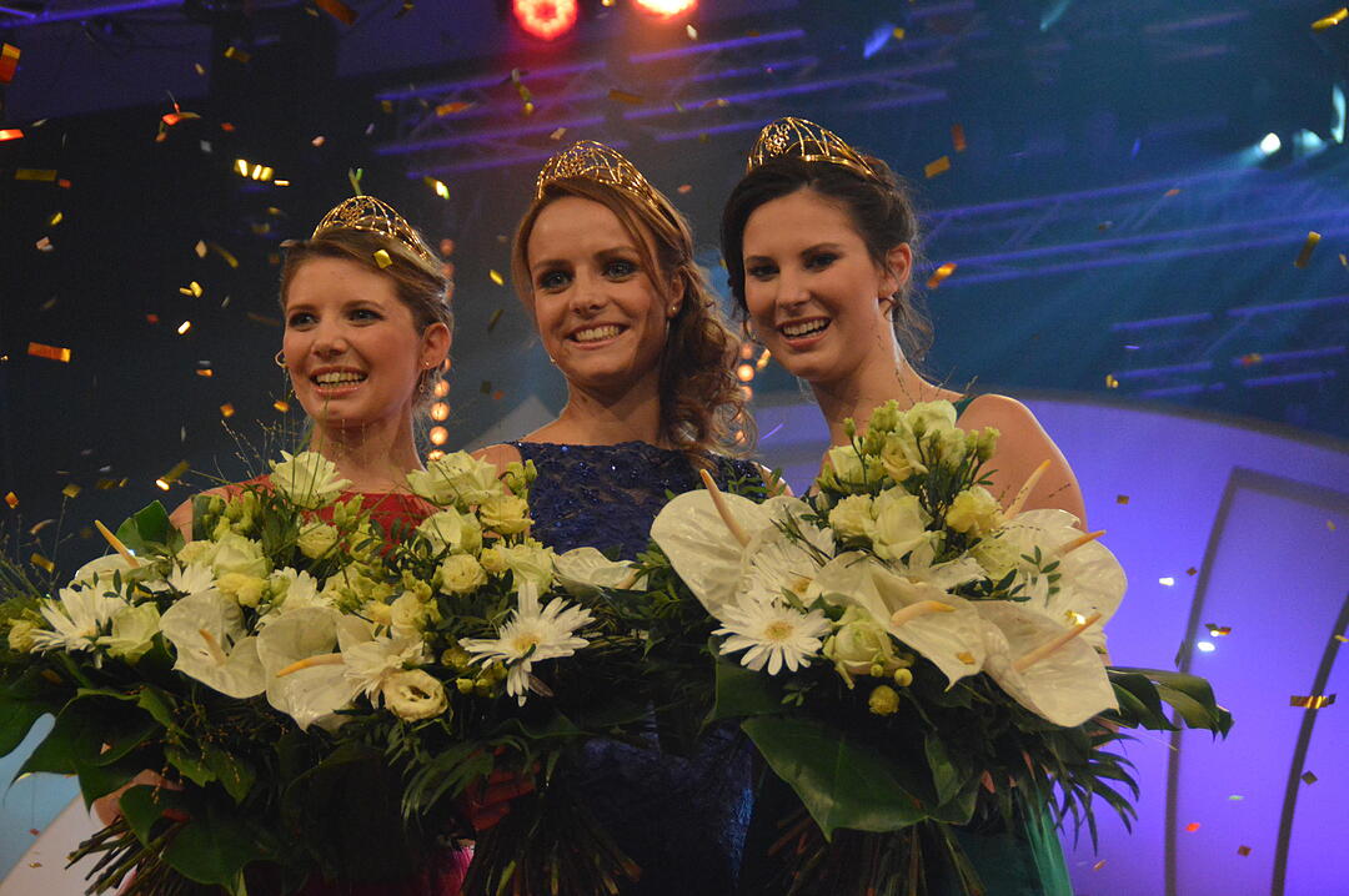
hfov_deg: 19.5
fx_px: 3931
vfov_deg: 13.0
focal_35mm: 105
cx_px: 674
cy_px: 448
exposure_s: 1/500
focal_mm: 70
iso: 3200
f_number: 5.6
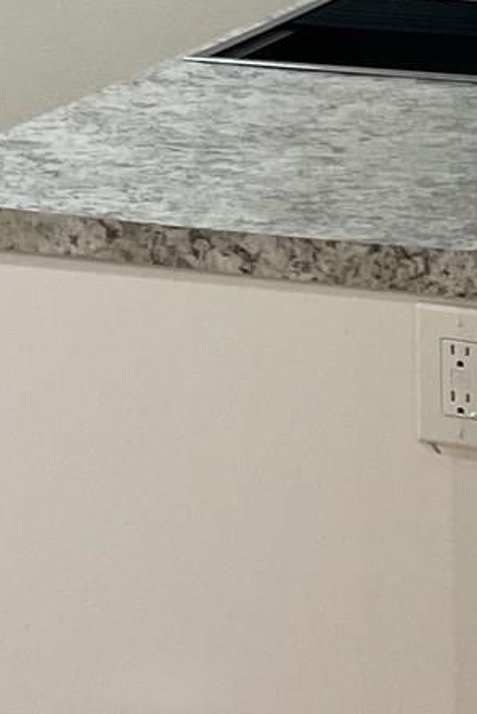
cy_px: -416
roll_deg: +0.8
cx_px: -482
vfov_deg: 13.6
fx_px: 2780
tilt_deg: +1.9
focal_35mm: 140
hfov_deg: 9.2
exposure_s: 1/120
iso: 125
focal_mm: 5.7
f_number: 1.5
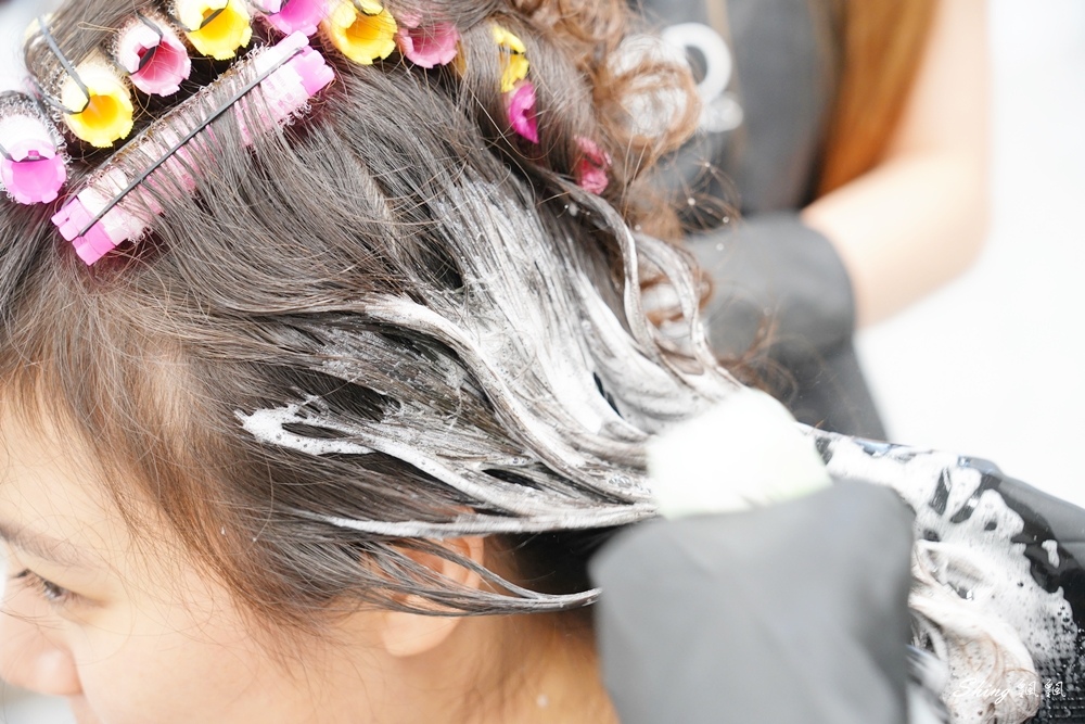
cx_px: 542
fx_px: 2441
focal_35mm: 81
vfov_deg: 16.9
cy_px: 362
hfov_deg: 25.1
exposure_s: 1/40
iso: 1600
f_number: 5.6
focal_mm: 81
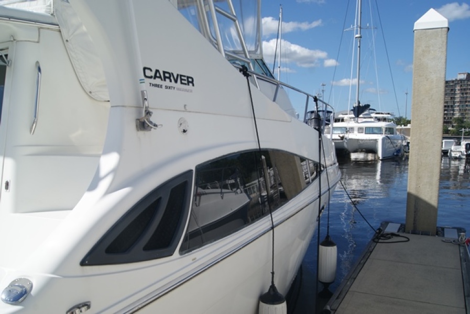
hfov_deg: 61.9
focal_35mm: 30
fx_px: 392
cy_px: 157
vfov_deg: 43.7
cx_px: 235
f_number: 10
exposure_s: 1/200
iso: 100
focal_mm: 20
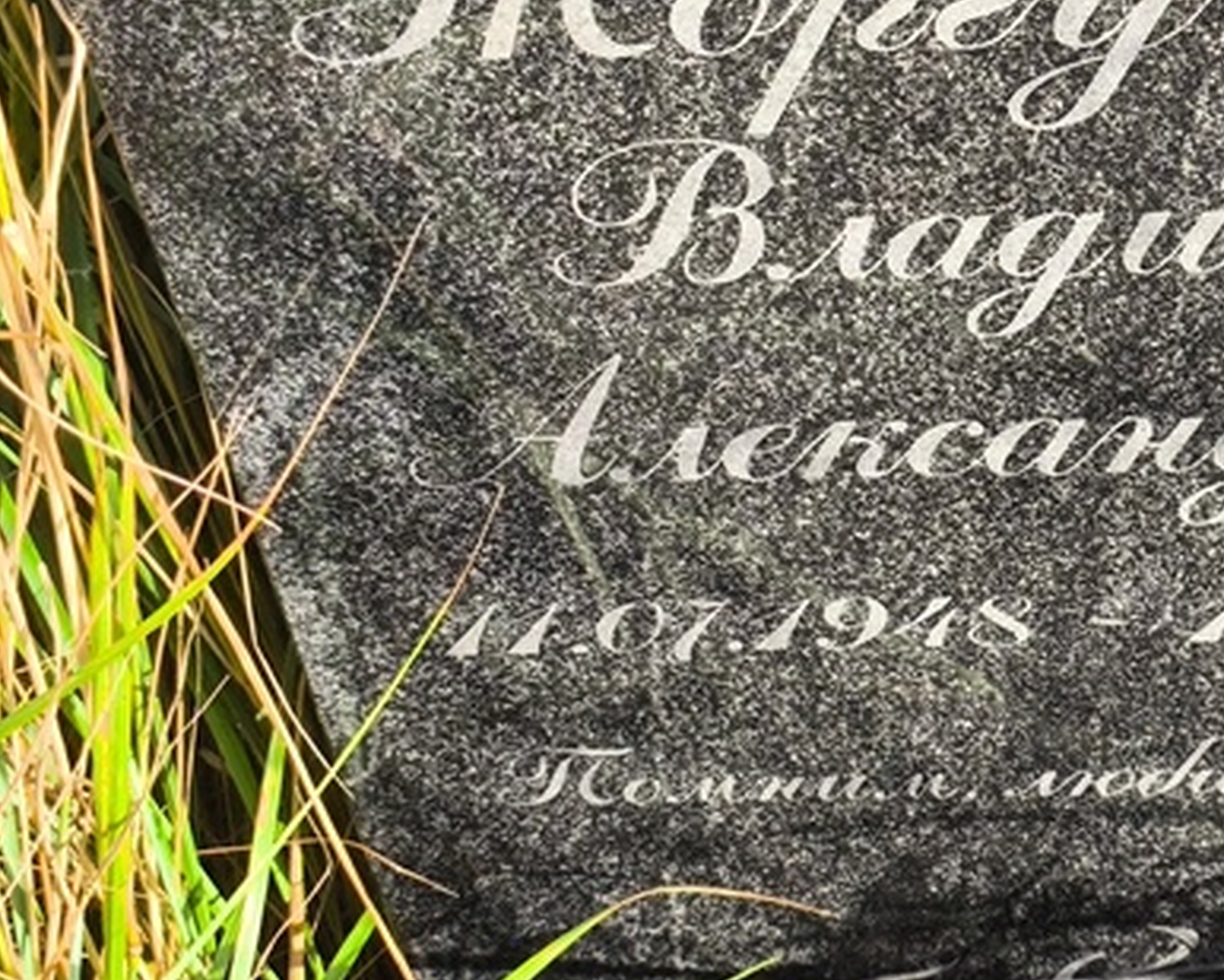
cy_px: 349
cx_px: 1140
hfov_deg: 18.6
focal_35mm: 101
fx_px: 3660
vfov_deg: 15.2
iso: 50
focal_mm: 4.71
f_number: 1.7
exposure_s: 1/377
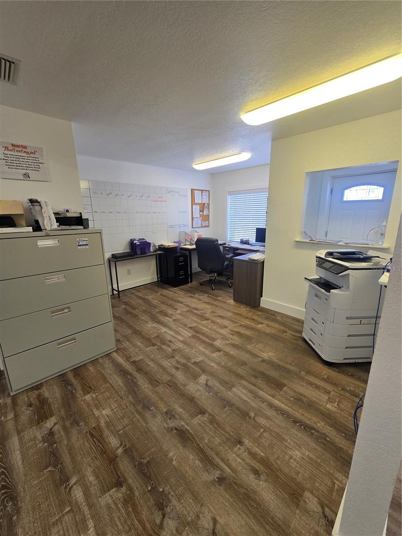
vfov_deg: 106.2
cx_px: 201
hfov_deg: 89.9
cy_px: 268
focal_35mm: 13
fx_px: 201
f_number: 2.2
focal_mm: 2.2
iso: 50
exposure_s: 1/60
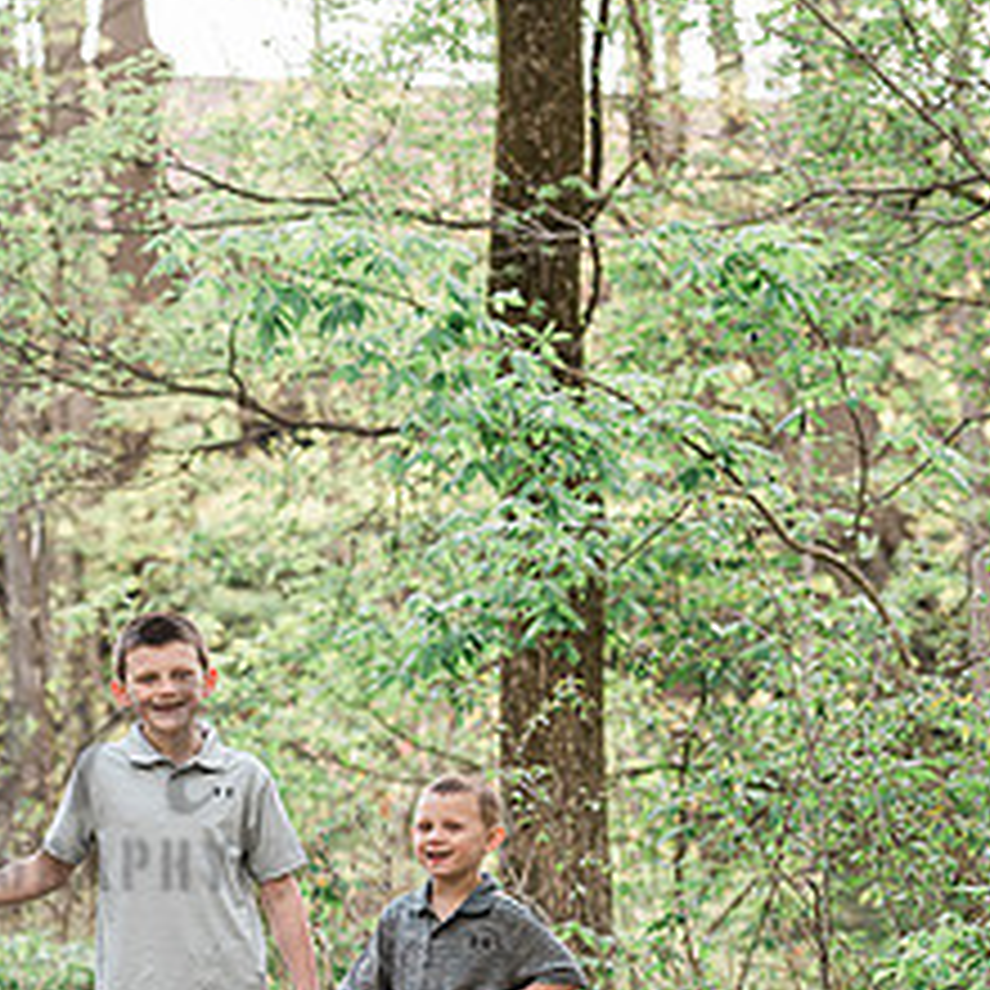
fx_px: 7248
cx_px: -270
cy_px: 763
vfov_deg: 7.8
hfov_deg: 7.7
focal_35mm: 224
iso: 400
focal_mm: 100
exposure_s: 1/200
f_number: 4.5
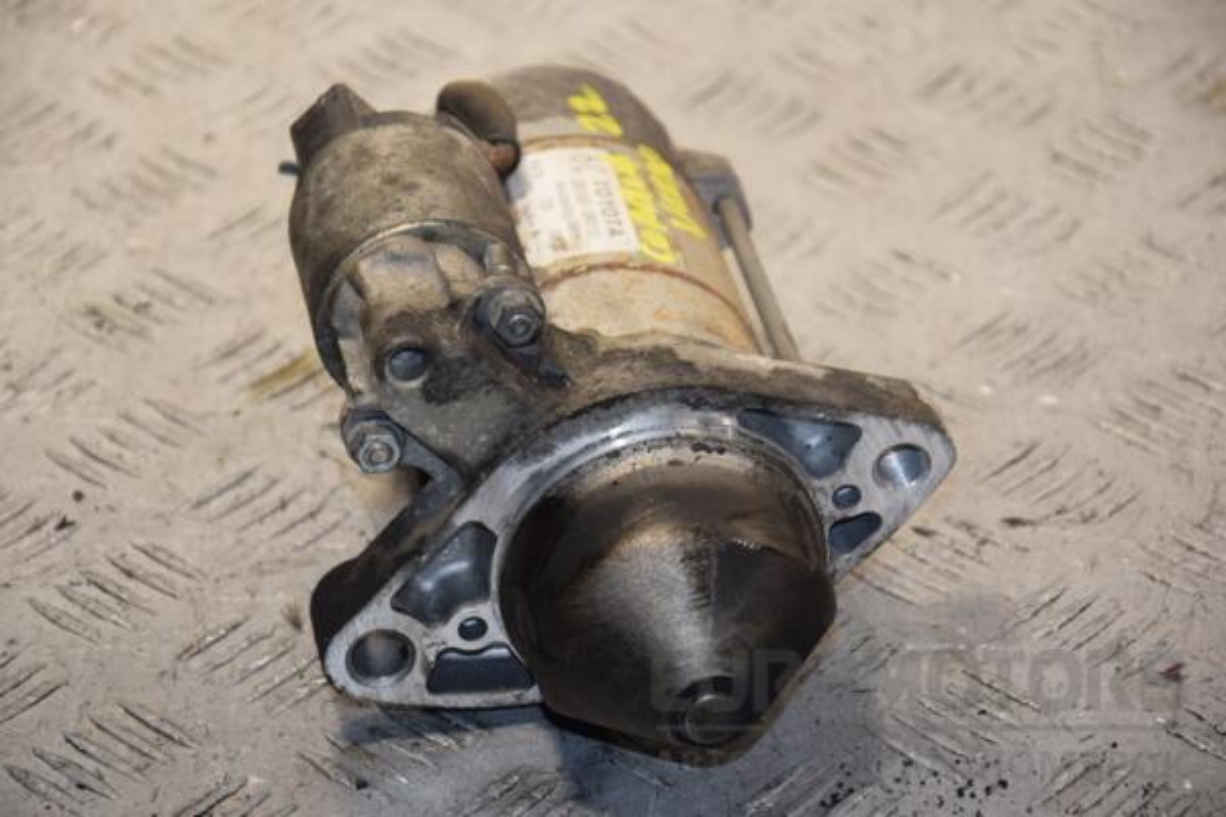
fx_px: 5363
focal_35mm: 158
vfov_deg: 8.7
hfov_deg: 13.0
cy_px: 408
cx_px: 613
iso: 800
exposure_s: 1/200
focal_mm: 105
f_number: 5.6
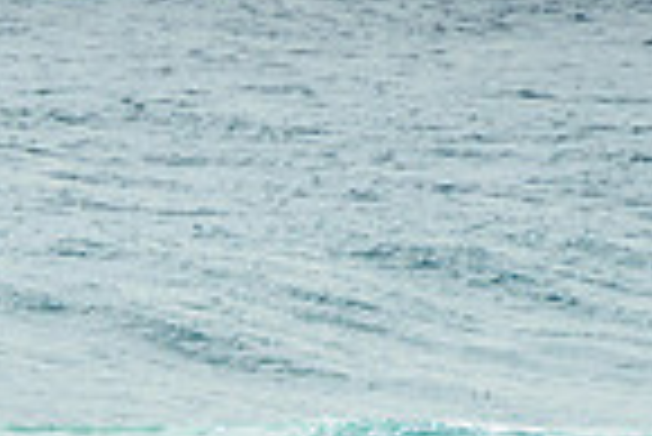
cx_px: -75
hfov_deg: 1.1
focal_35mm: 1961
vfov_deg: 0.7
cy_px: 543
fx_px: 35551
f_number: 9
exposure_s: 1/1600
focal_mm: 400
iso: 200
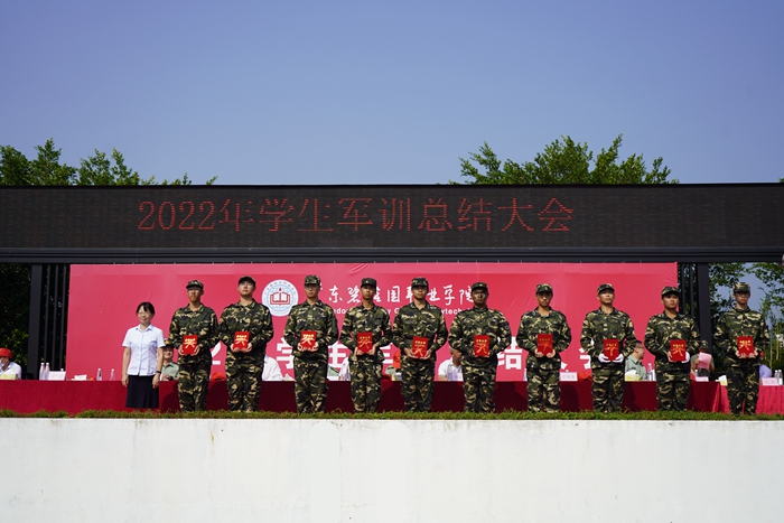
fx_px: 1045
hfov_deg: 41.1
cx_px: 392
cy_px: 262
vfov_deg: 28.1
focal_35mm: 48
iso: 100
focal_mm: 48
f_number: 5.6
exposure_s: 1/800
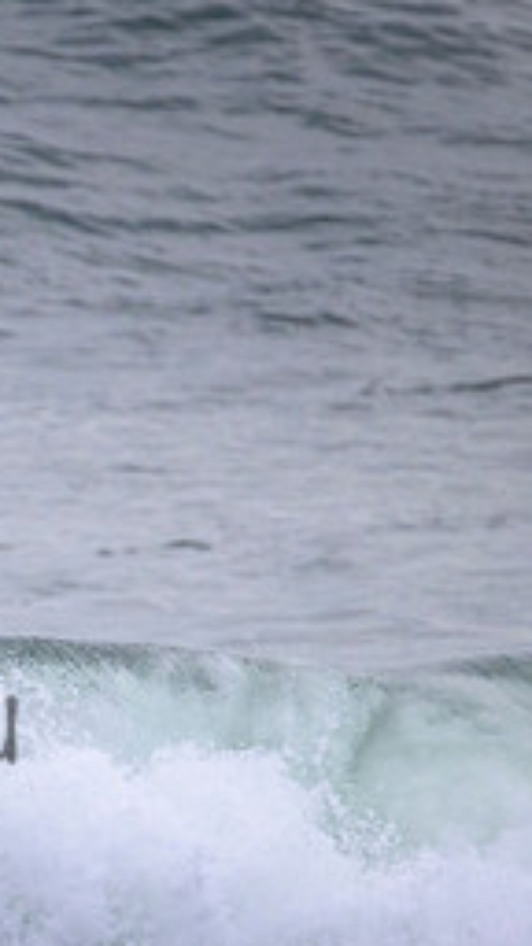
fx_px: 47599
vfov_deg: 1.1
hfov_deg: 0.6
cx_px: -373
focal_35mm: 1898
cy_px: 678
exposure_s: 1/2000
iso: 3200
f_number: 11
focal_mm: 800
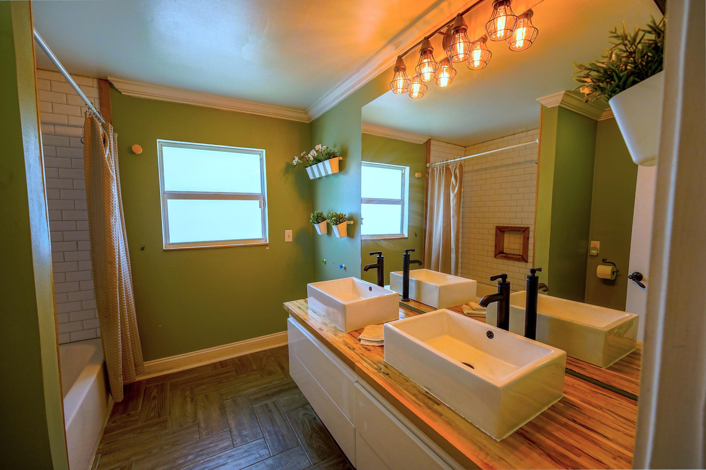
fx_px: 275
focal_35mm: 14
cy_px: 235
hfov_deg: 104.3
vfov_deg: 81.2
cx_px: 353
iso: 800
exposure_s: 1/2500
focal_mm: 14
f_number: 4
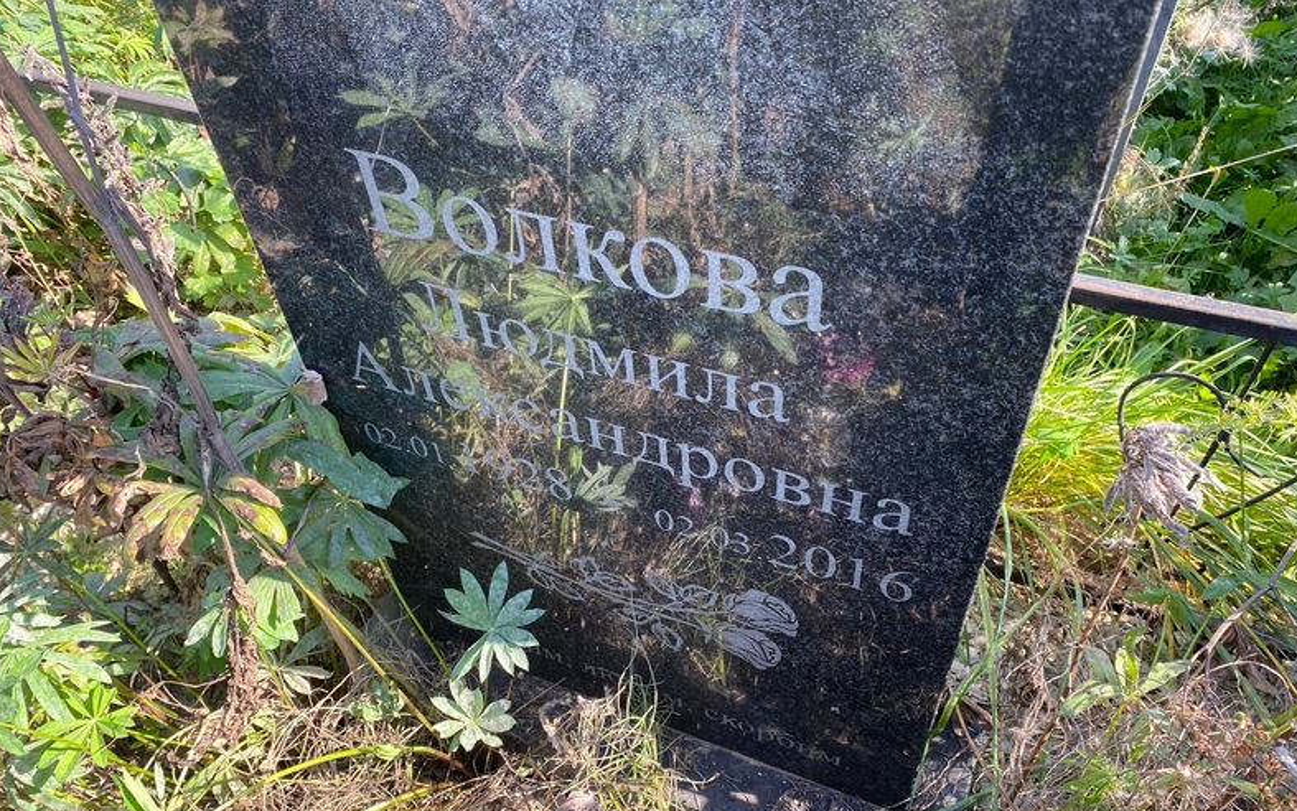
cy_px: 440
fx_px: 990
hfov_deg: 66.5
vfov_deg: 44.5
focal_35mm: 28
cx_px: 646
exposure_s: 1/165
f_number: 1.8
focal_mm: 4.25
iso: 32
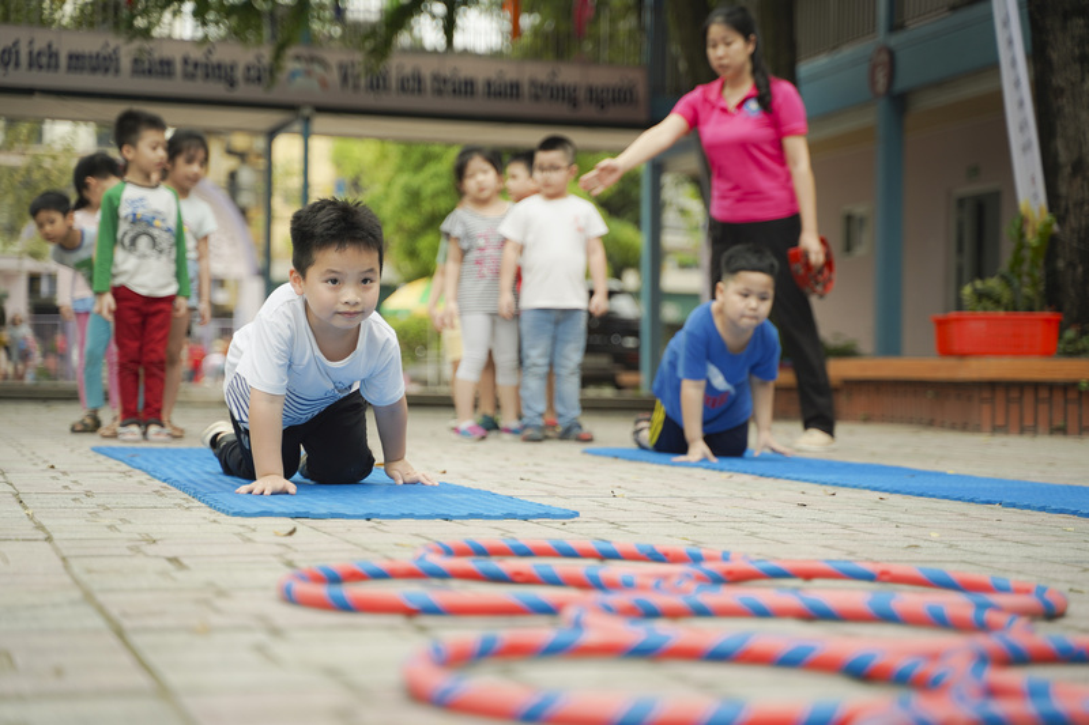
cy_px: 362
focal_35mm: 75
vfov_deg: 18.2
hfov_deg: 27.0
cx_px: 544
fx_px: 2268
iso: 100
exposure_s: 1/400
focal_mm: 75
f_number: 2.8
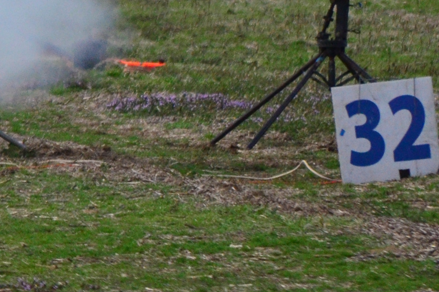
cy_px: -378
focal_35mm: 1105
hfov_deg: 1.9
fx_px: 13474
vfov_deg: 1.2
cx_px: -79
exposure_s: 1/2500
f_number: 7.1
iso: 1600
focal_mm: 200
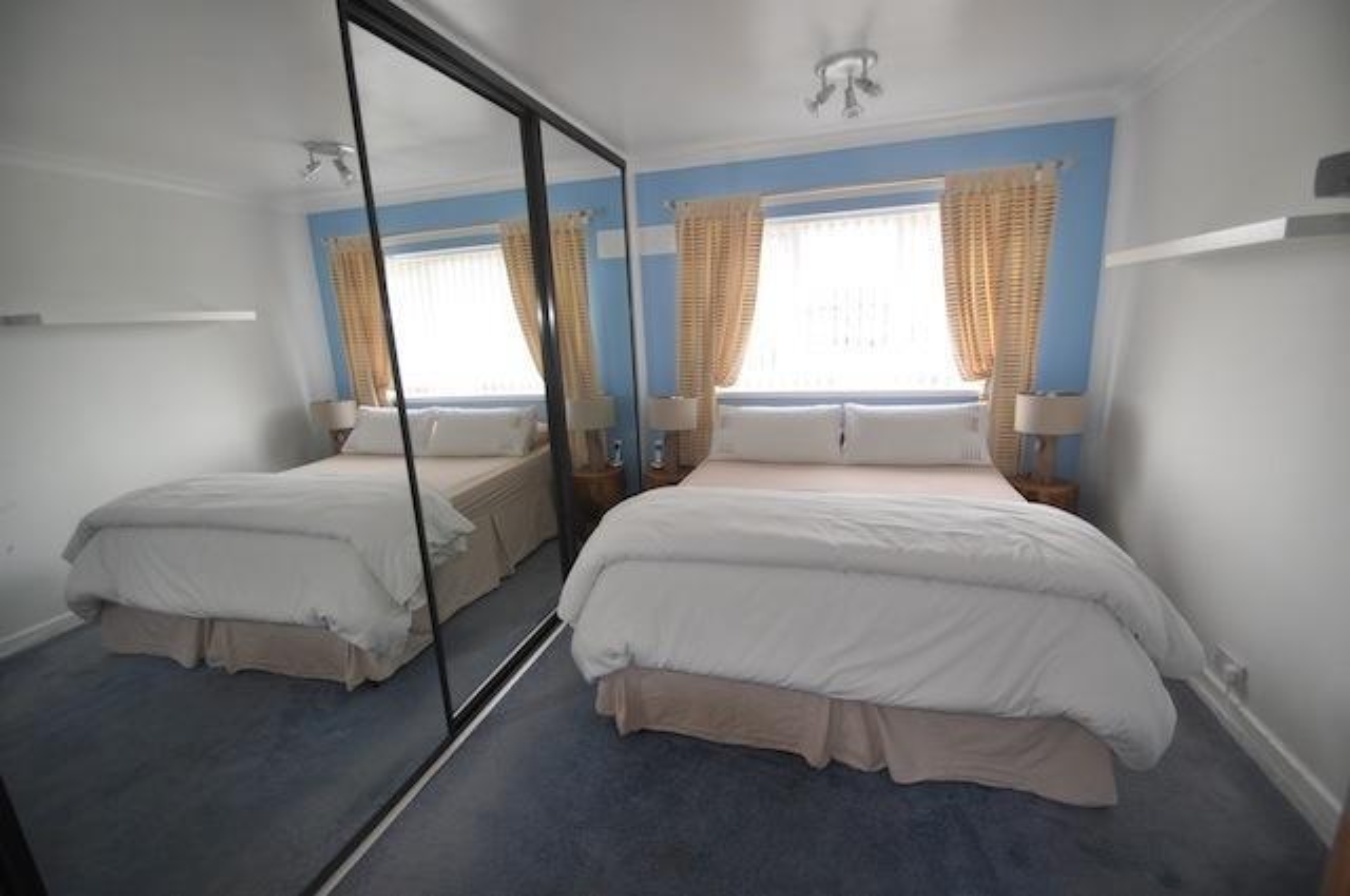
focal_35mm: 15
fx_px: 562
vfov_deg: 77.2
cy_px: 448
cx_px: 675
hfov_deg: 100.5
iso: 400
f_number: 3.5
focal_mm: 10
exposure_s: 1/160
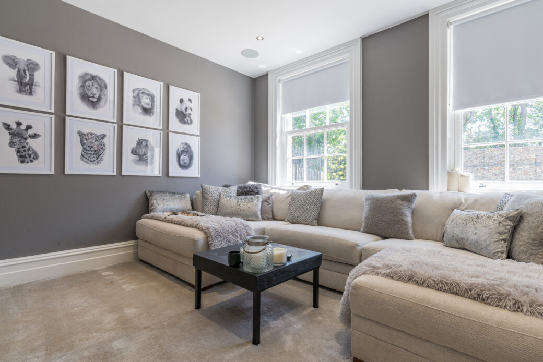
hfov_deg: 93.3
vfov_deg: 70.5
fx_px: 256
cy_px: 181
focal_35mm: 17
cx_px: 272
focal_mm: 17
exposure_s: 1/15
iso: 100
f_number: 9
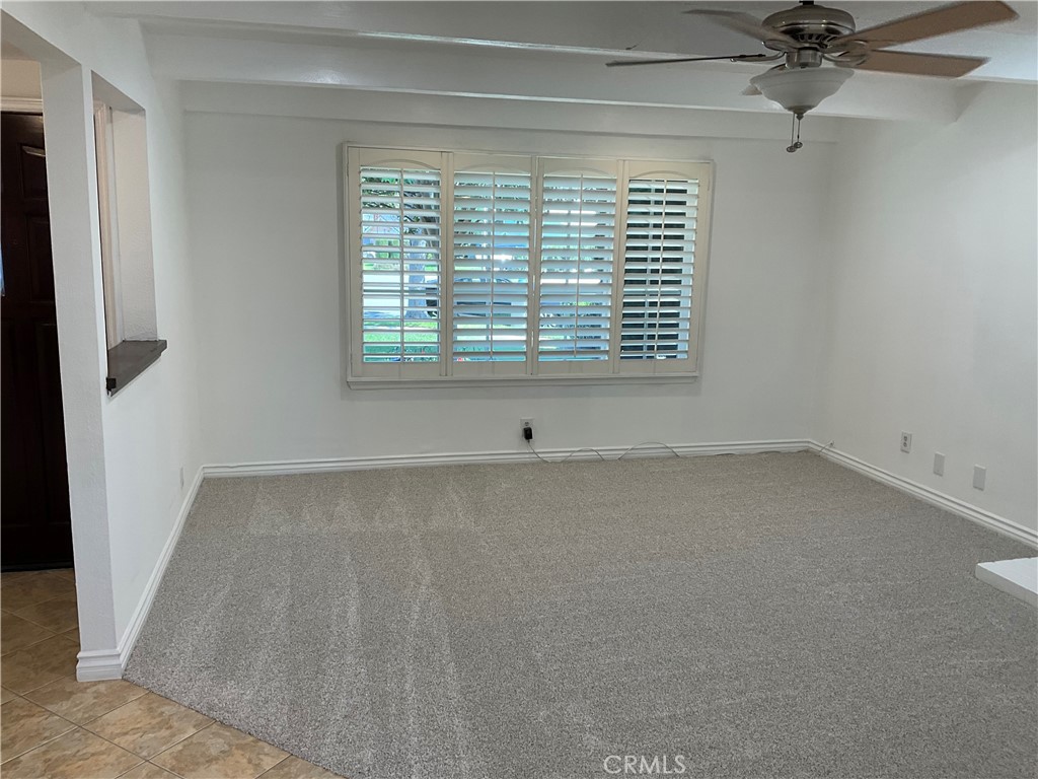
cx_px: 519
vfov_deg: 48.2
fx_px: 870
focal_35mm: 29
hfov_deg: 61.7
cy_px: 390
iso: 32
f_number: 1.8
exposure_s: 1/60
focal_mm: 3
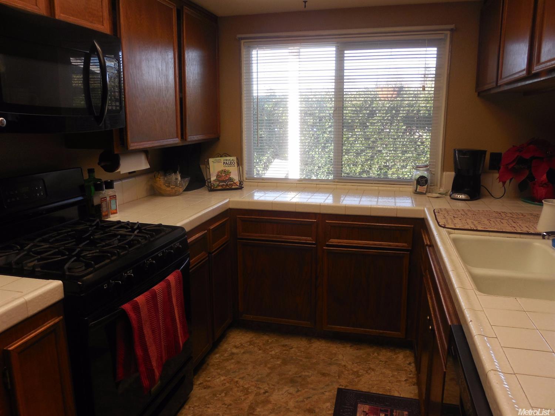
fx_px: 417
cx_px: 278
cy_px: 208
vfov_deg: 53.0
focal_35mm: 26
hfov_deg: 67.3
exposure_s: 1/60
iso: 125
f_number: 3.5
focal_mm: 4.6
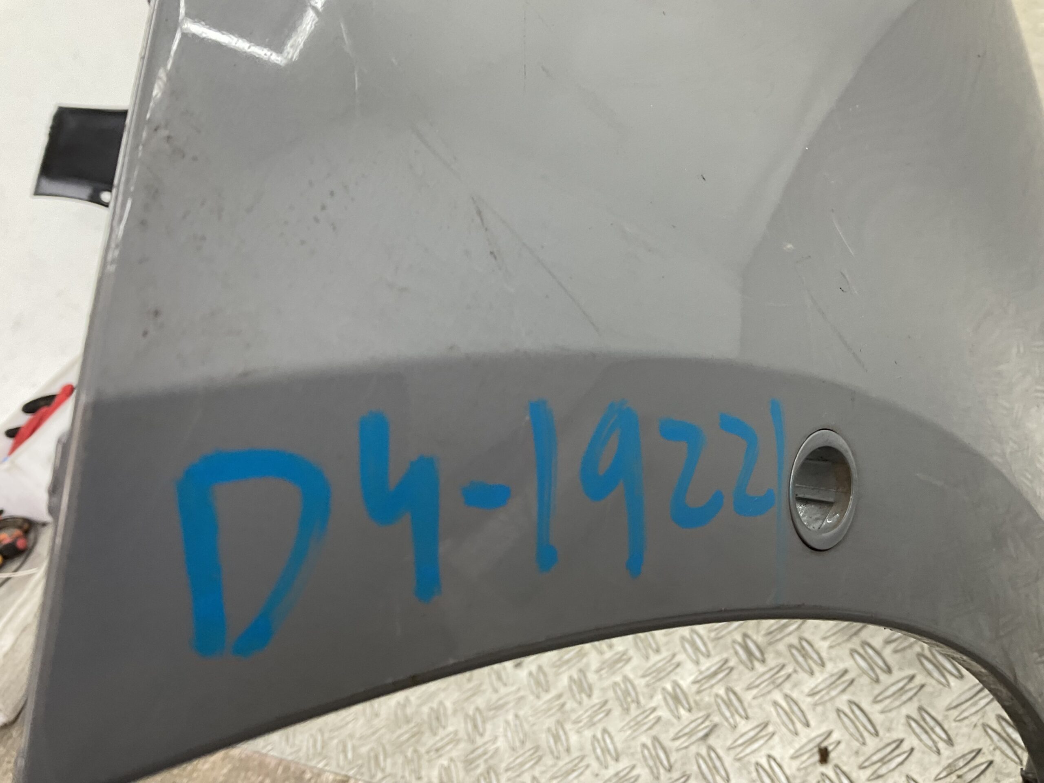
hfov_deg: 61.7
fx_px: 875
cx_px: 522
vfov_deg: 48.2
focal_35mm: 29
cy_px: 392
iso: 40
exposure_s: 1/100
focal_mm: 3
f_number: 1.8
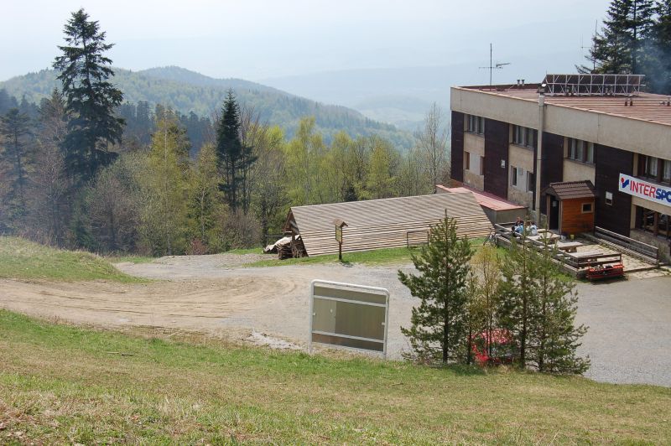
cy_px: 223
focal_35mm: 48
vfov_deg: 28.0
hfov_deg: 41.1
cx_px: 336
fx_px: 894
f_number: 10
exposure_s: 1/250
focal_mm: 32
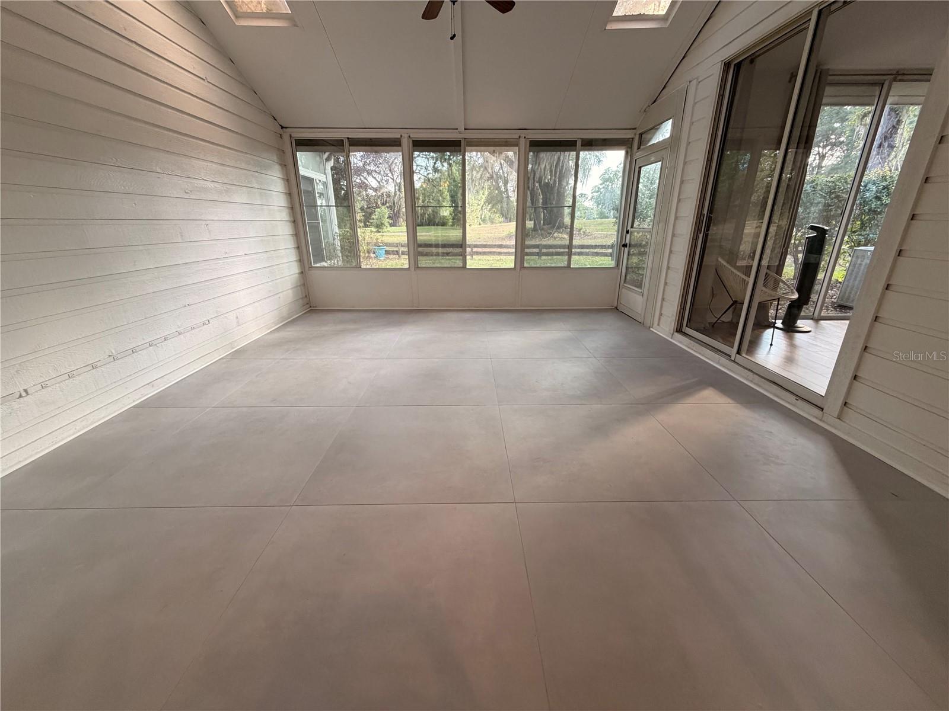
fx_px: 384
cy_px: 356
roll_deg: +1.0
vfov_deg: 85.7
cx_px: 474
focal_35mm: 14
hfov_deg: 102.1
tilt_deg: -19.9
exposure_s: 1/120
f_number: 2.2
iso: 250
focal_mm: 2.22
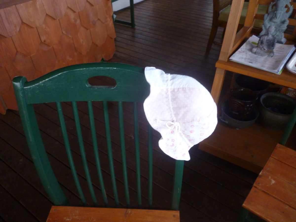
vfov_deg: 49.7
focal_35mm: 28
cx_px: 148
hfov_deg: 63.4
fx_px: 239
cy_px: 111
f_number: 3.1
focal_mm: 5
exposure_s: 1/60
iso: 320
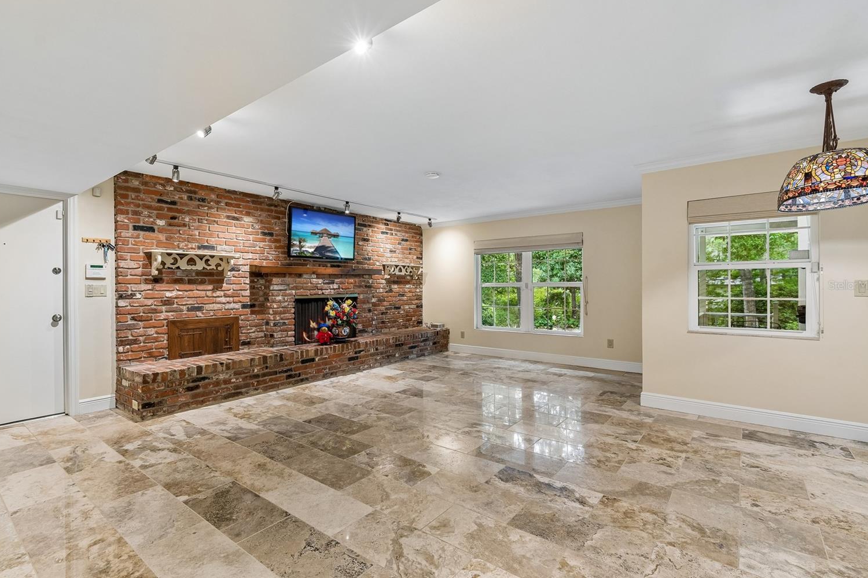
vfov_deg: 73.7
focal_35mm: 16
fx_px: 386
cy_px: 285
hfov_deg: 96.7
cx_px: 417
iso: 200
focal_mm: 10
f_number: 8
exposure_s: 1/4
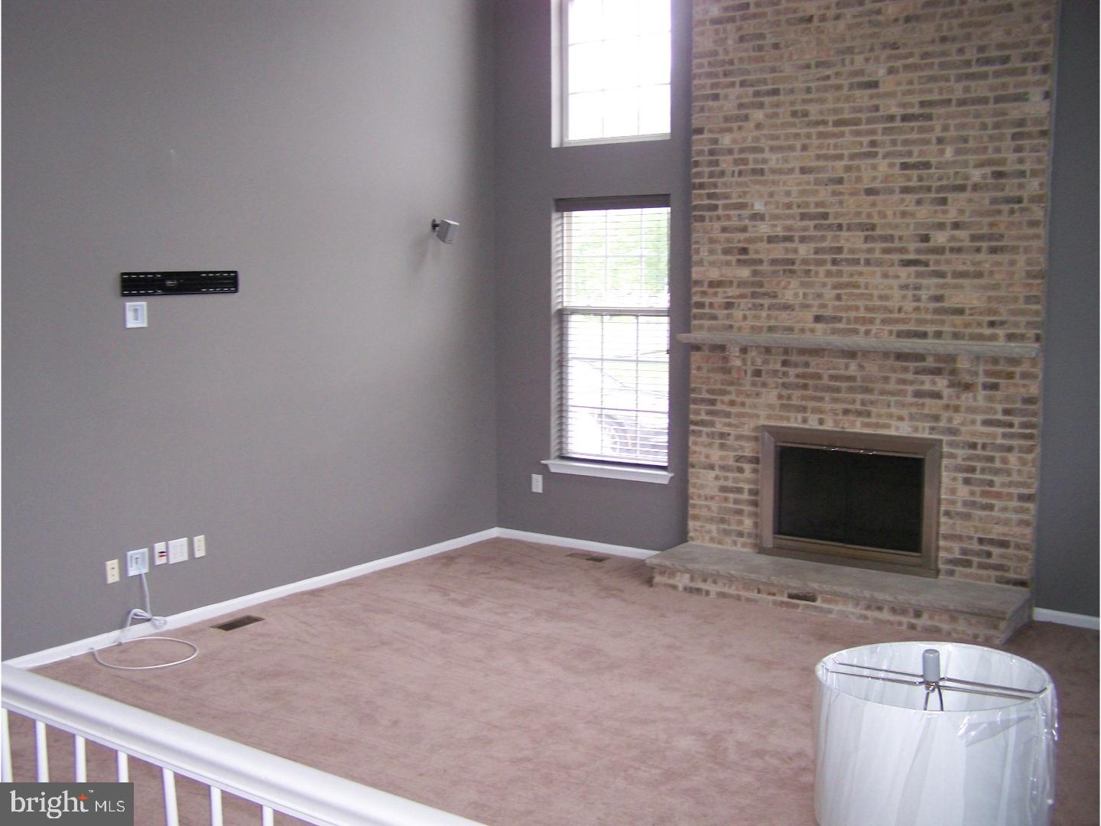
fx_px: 1209
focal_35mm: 38
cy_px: 413
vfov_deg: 37.7
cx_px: 550
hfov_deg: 49.0
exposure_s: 1/60
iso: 160
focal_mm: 6.3
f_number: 2.8
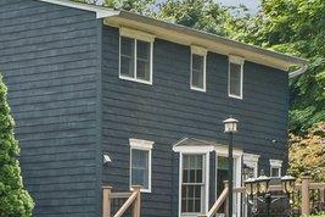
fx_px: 1318
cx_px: -661
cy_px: 261
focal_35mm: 146
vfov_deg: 9.3
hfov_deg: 10.2
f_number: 9
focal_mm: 19
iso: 160
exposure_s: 1/100
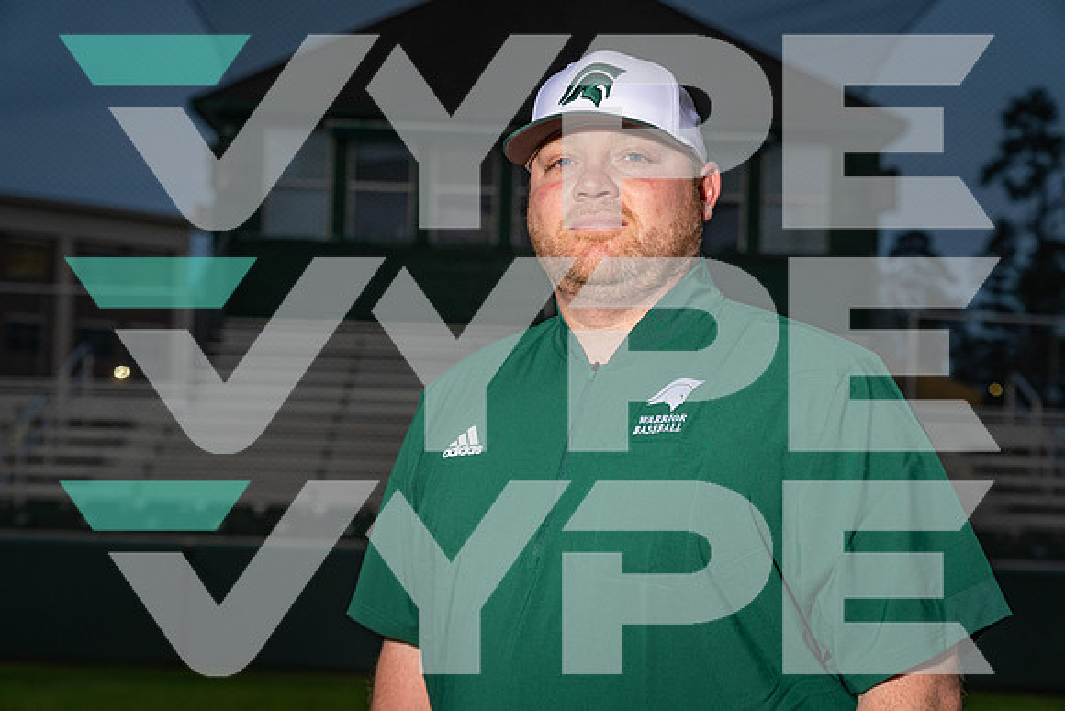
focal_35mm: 68
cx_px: 532
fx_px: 2012
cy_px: 356
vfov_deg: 20.0
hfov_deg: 29.6
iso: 200
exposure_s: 1/250
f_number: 5.6
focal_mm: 68
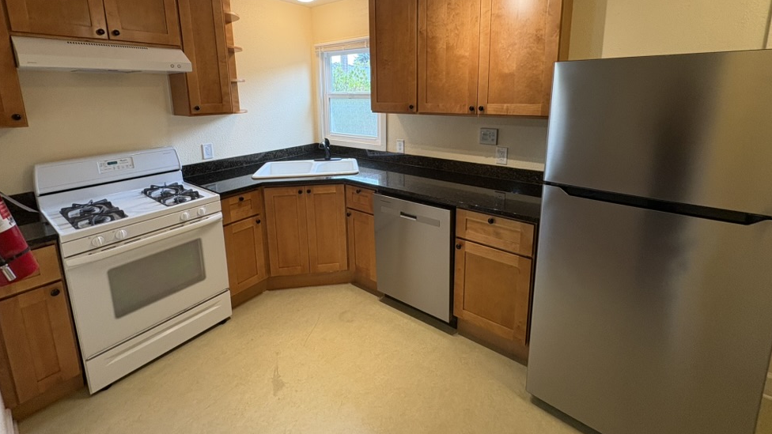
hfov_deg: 99.4
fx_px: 328
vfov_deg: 65.5
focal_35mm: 16
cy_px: 149
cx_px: 387
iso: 160
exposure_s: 1/120
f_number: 2.2
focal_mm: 2.22
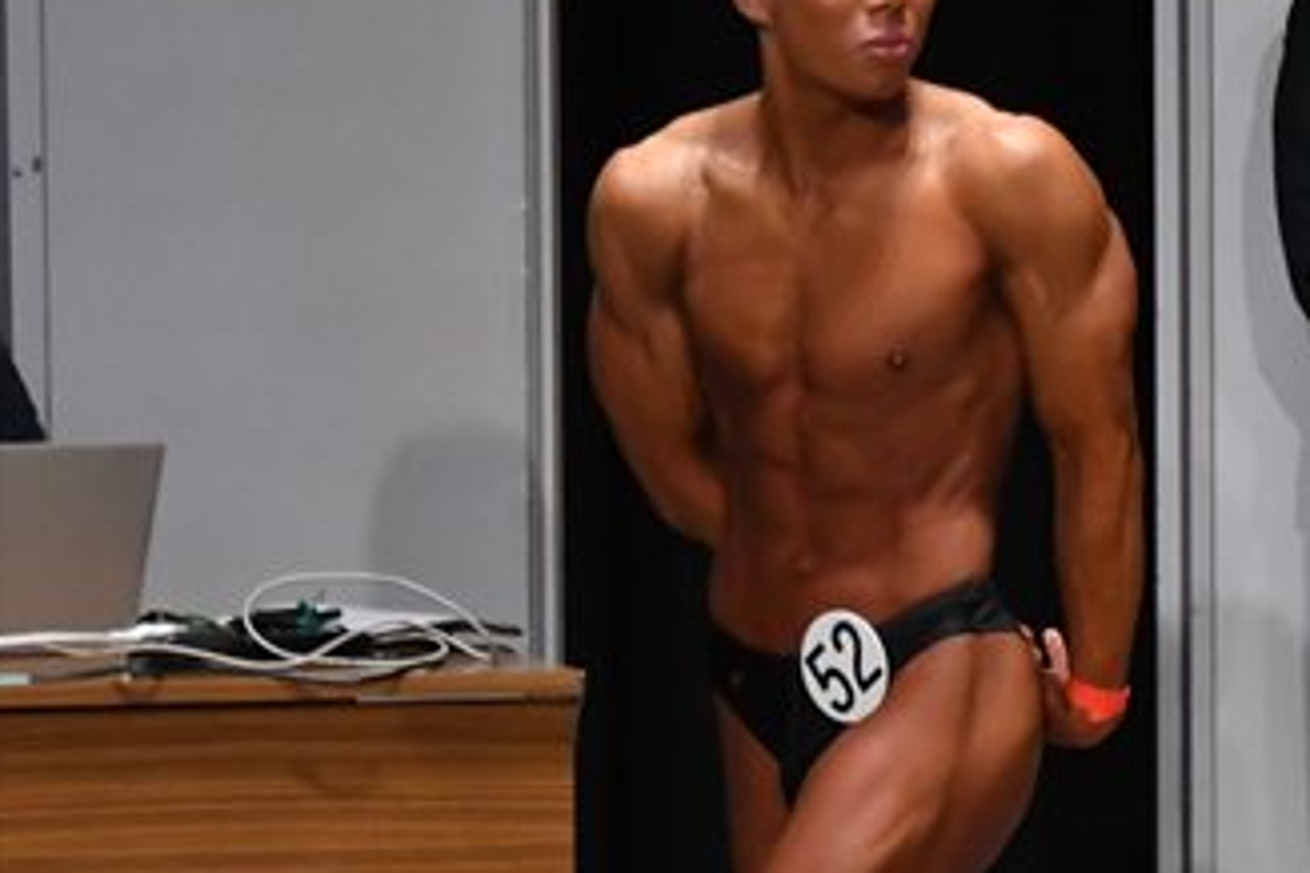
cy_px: 661
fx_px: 20667
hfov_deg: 3.6
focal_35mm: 568
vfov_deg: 2.4
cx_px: 1528
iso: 6400
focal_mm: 160
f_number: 5.6
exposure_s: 1/400
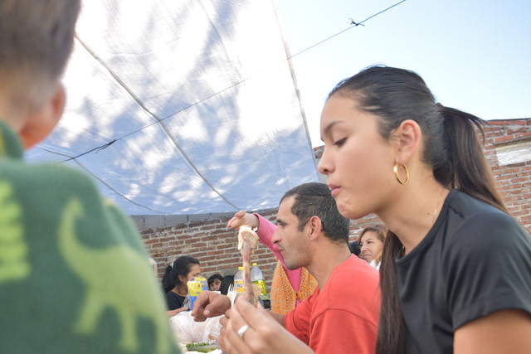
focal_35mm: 32
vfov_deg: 41.7
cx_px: 266
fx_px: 465
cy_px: 177
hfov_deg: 59.5
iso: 400
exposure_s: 1/500
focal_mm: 21
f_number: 5.6
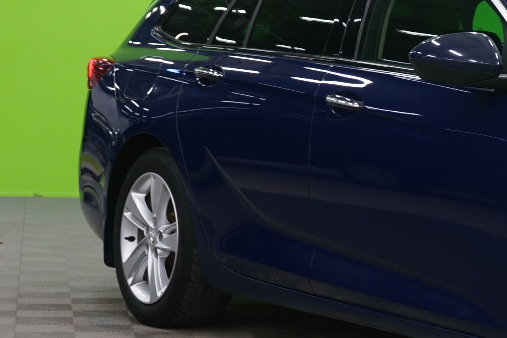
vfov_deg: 9.6
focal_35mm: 143
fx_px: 2014
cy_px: 110
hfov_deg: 13.8
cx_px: 670
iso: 400
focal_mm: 50
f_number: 5
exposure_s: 1/6
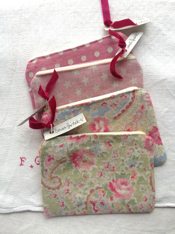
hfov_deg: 42.9
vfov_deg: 55.4
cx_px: 88
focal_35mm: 33
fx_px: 222
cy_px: 117
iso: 64
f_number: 2.4
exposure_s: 1/120
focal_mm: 4.13
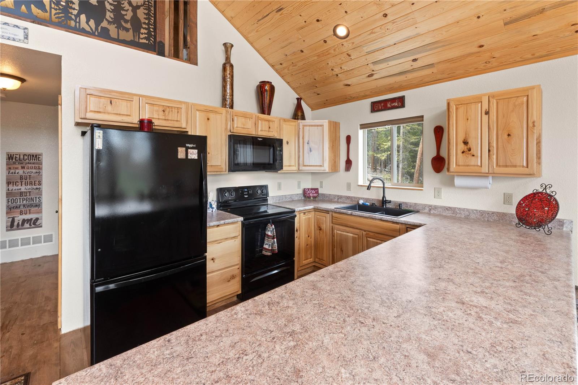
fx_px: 241
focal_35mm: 15
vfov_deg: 77.3
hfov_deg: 100.4
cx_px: 289
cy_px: 192
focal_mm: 10
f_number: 10
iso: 200
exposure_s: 1/2
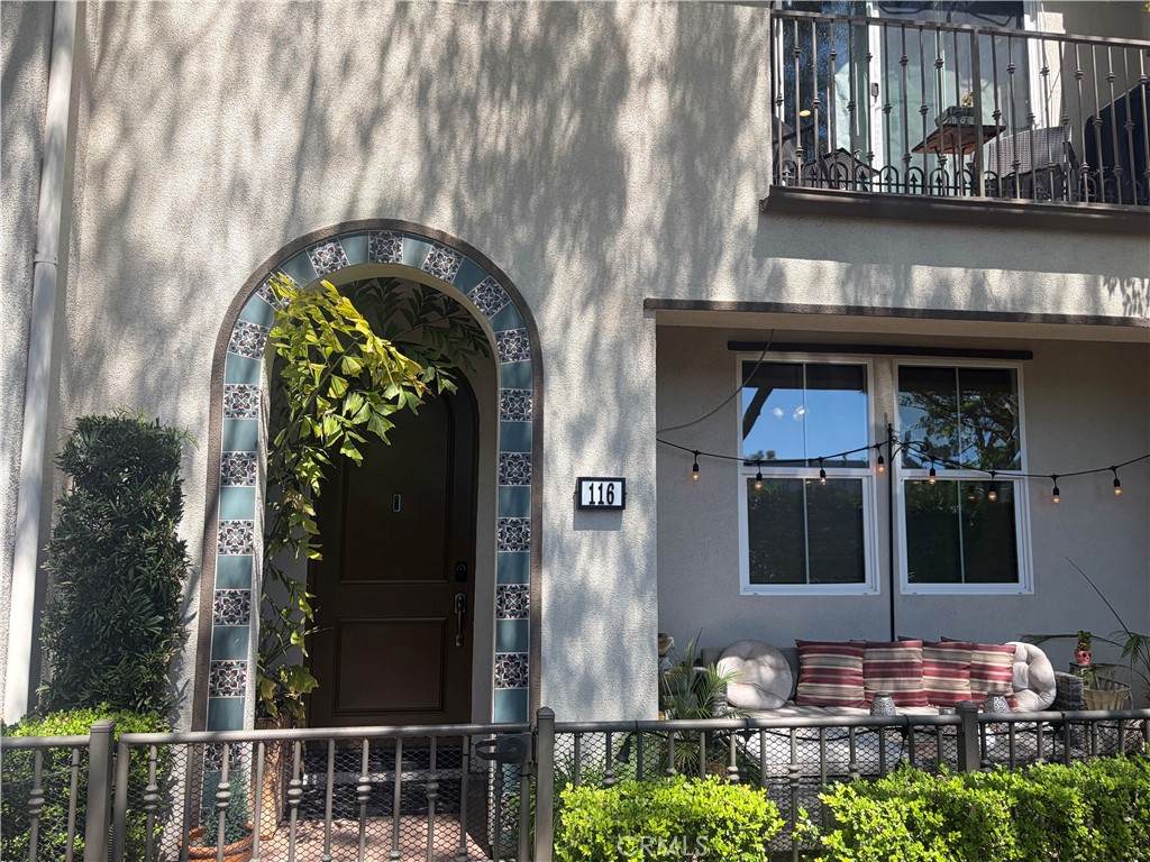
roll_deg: +0.5
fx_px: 864
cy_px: 431
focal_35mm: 26
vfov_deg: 53.1
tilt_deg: +9.5
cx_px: 575
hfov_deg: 67.3
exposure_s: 1/850
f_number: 1.6
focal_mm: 5.96
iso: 50
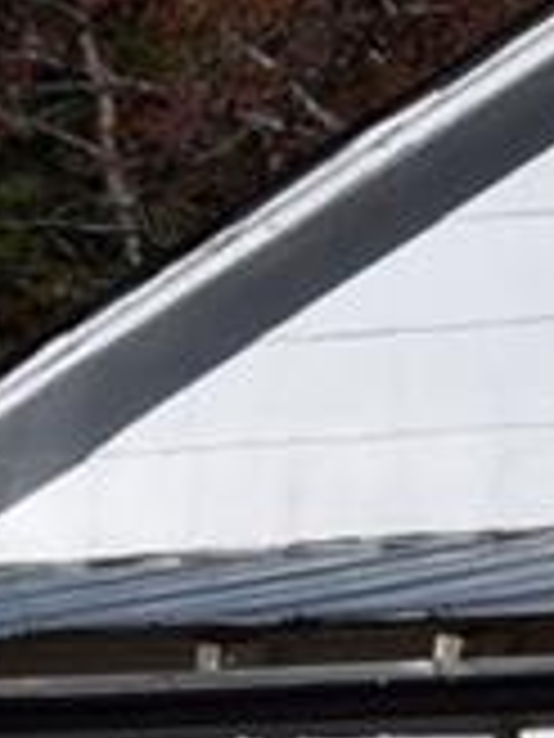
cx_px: 1045
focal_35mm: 252
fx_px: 5377
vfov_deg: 7.7
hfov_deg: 5.8
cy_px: 1096
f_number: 13
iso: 200
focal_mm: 28
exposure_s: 1/640
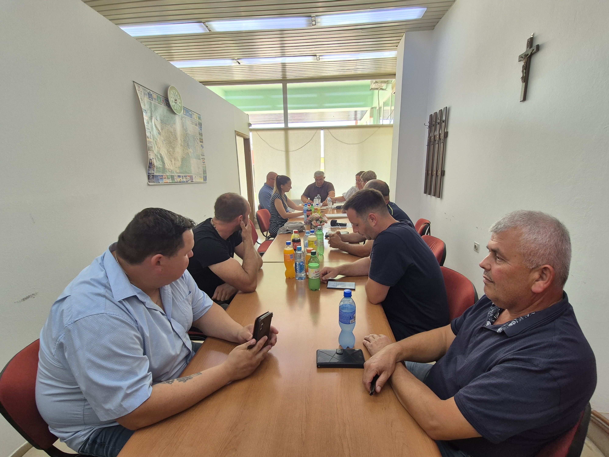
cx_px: 304
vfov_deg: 89.9
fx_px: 229
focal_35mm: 13
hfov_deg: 106.2
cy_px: 228
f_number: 2.2
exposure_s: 1/50
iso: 100
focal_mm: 2.2
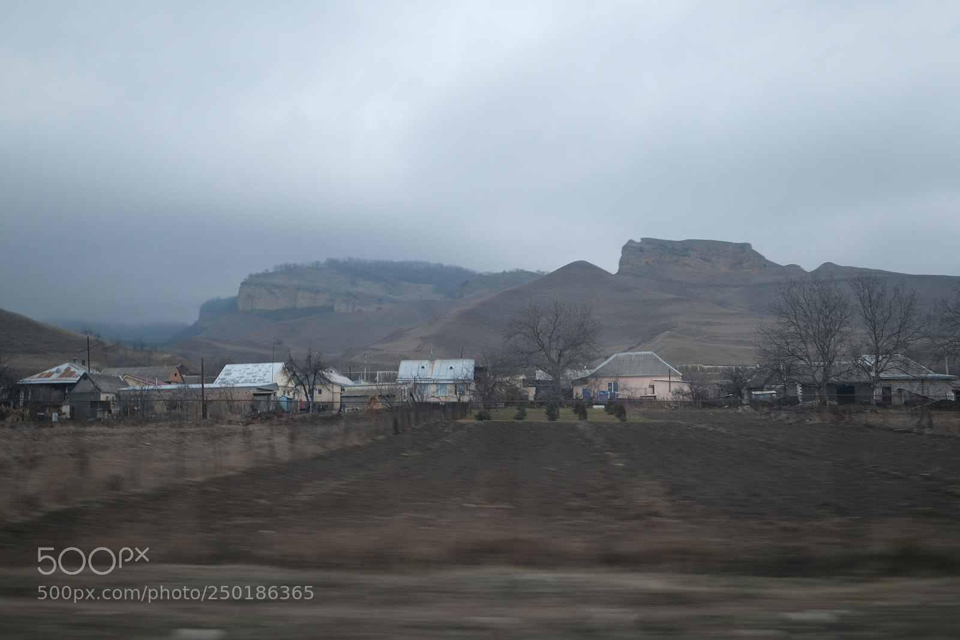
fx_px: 960
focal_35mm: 36
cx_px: 480
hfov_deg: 53.1
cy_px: 320
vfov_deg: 36.9
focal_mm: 24
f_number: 4
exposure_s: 1/100
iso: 640
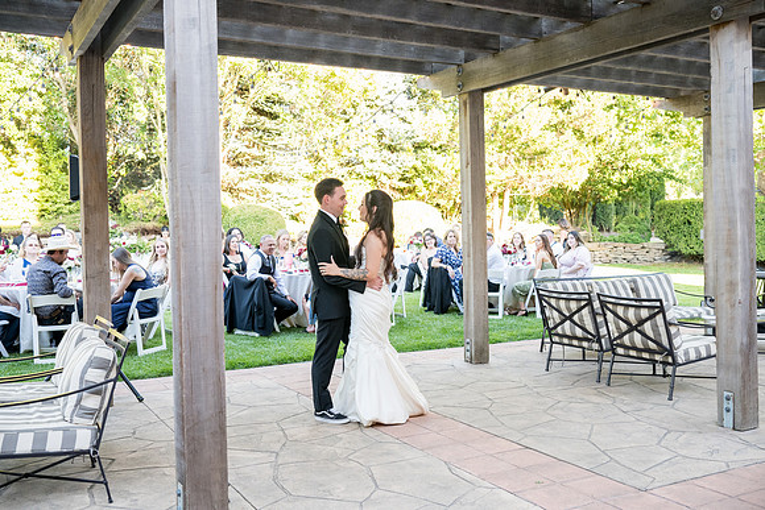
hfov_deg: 54.4
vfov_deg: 37.9
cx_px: 382
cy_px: 255
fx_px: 744
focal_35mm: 35
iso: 2000
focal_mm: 35
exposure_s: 1/400
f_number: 4
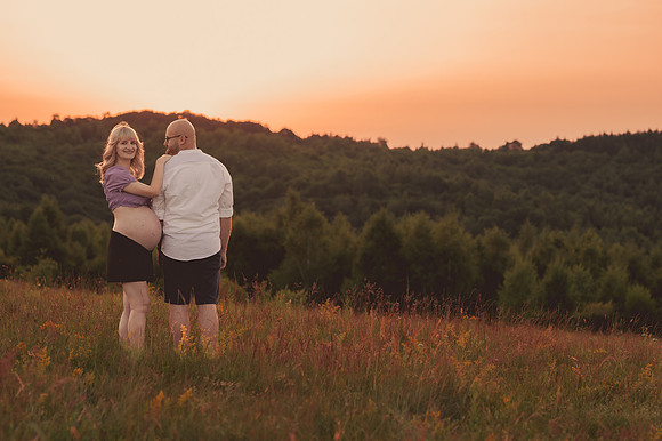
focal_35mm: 89
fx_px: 1636
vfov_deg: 15.3
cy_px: 231
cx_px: 331
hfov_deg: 22.9
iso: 400
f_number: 4
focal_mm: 85
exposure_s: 1/500
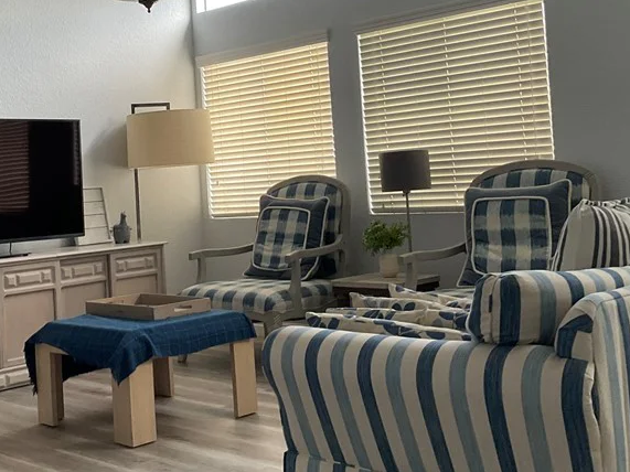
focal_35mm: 52
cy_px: 157
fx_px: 946
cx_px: 193
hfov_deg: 36.3
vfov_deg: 27.8
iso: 50
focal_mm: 3
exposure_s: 1/60
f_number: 1.8
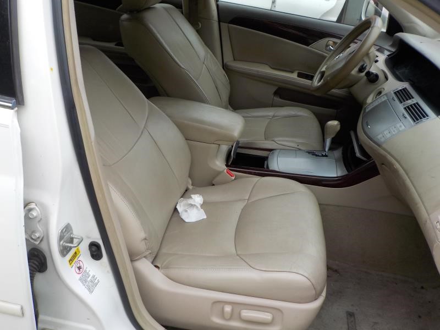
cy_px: 165
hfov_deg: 60.0
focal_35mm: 30
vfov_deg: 46.8
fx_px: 381
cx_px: 220
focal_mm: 4.1
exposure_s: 1/160
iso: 125
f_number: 3.3
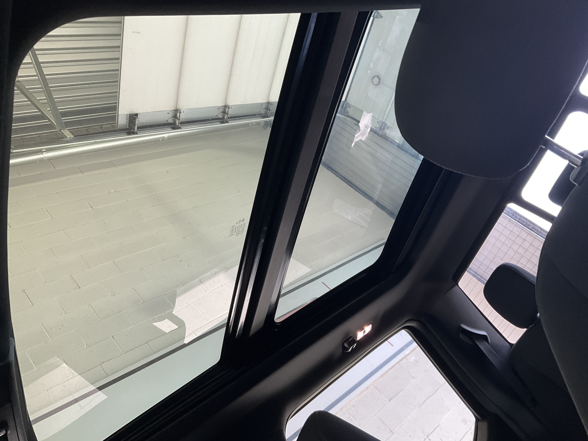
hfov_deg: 61.7
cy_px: 220
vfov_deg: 48.2
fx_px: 493
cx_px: 294
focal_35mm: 29
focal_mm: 3
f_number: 1.8
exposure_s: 1/60
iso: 64
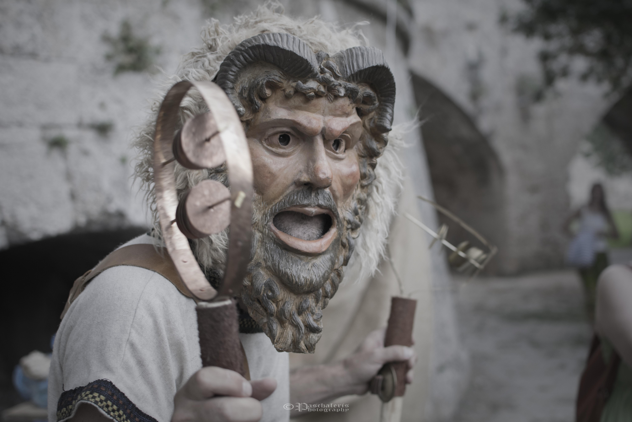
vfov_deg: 25.8
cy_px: 211
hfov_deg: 37.9
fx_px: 922
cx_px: 316
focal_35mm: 52
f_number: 2.8
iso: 400
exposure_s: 1/250
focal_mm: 35
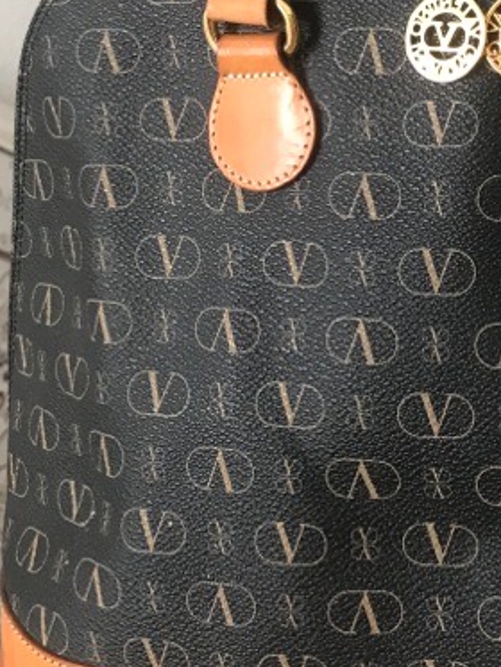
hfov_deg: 19.4
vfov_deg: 25.8
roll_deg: +3.2
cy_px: 222
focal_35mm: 75
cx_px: 435
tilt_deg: -22.3
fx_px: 1446
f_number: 1.8
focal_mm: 3.99
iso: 50
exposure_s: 1/17
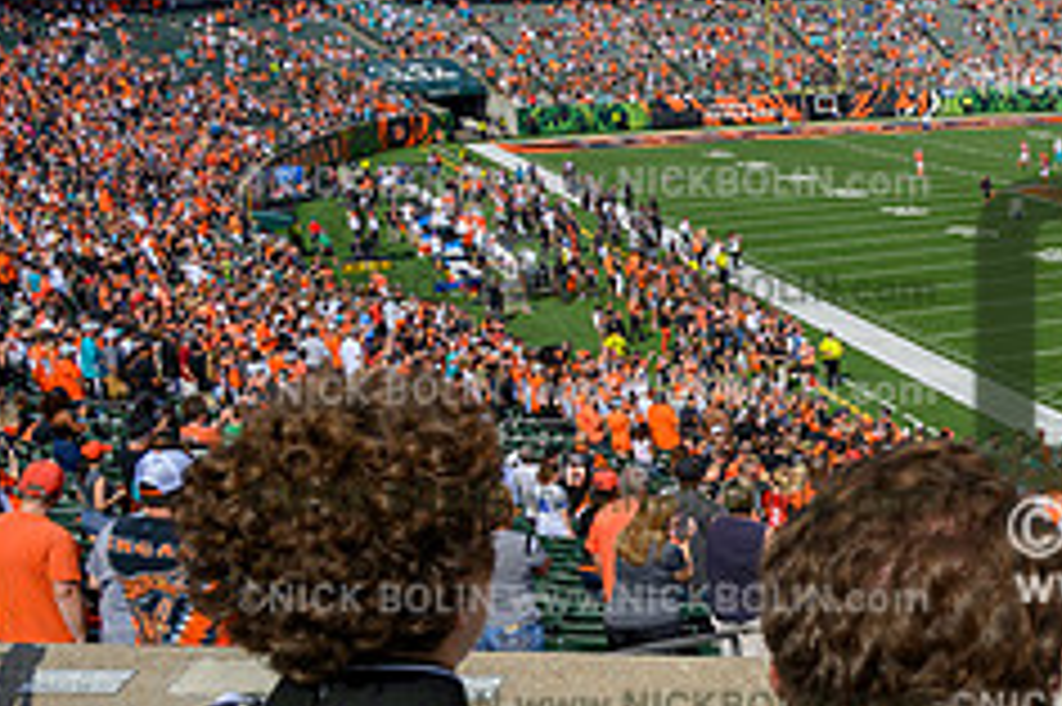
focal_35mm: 59
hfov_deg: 29.1
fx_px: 1739
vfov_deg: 23.0
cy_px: 393
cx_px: 1292
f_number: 7.1
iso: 80
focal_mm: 24
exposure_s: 1/400
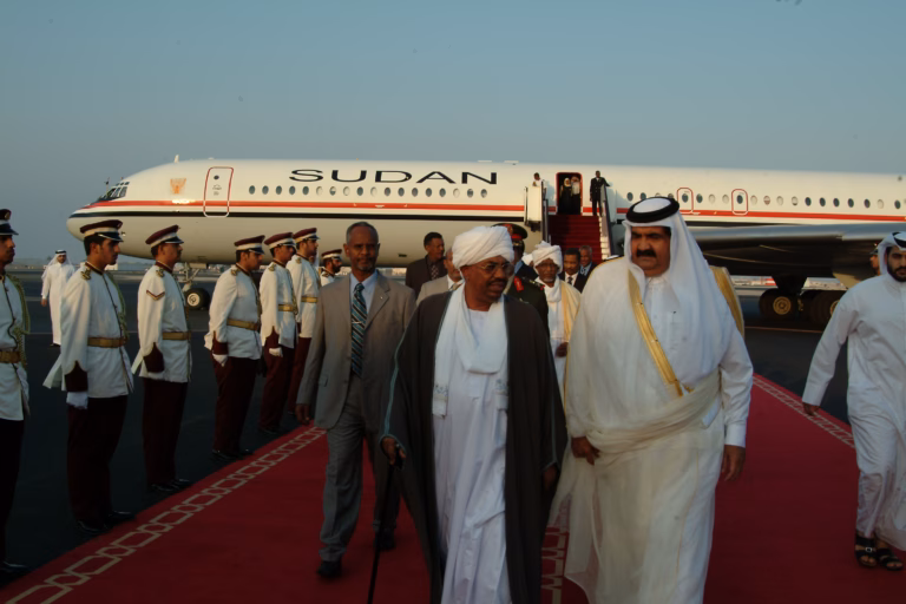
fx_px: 906
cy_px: 302
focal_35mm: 36
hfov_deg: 53.1
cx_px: 453
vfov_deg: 36.9
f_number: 11
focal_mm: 24
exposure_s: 1/500
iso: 400
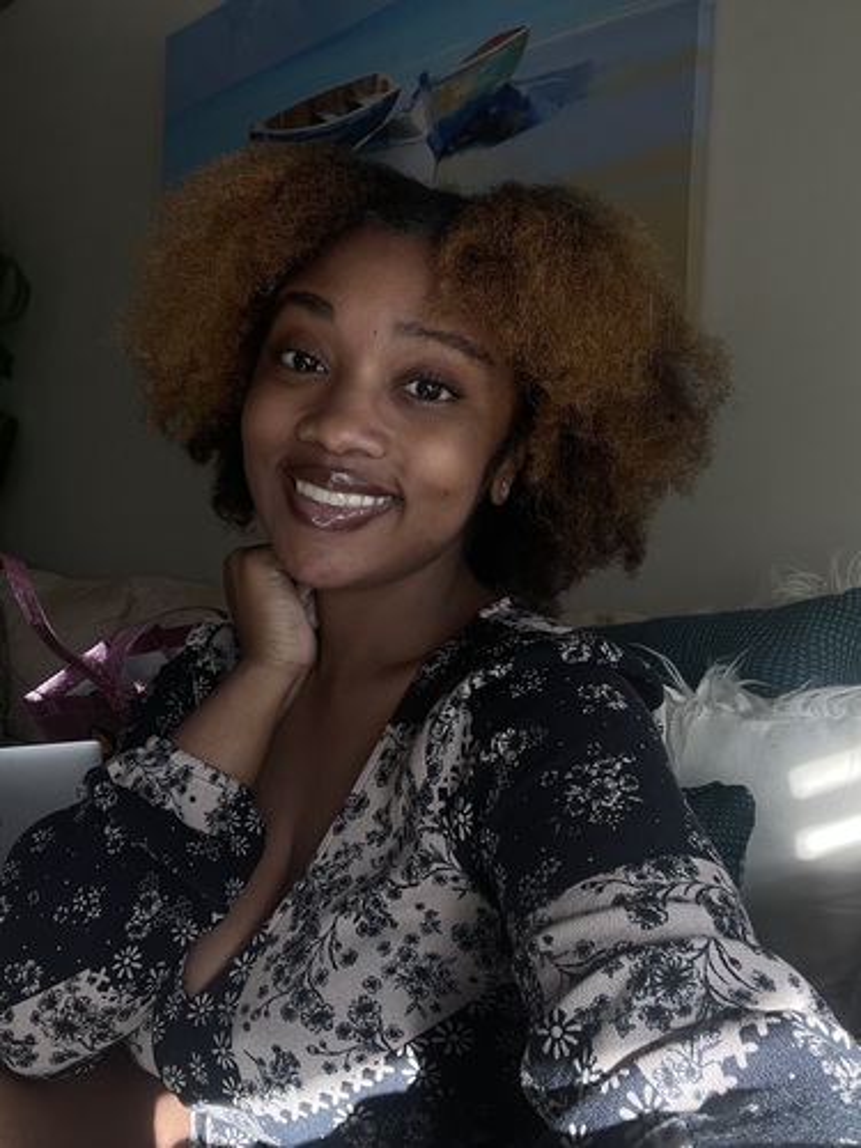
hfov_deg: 46.8
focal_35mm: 30
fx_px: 995
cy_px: 574
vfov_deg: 60.0
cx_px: 430
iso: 100
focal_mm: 2.71
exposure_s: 1/60
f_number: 2.2
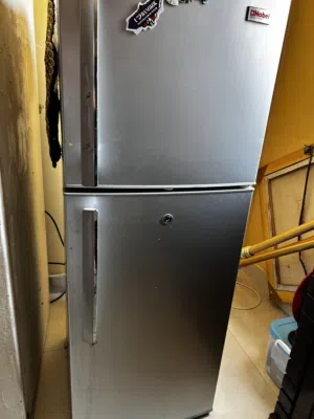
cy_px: 210
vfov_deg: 67.3
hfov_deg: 53.1
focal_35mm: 26
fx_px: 314
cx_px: 157
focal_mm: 5.7
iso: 250
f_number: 1.5
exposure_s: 1/60
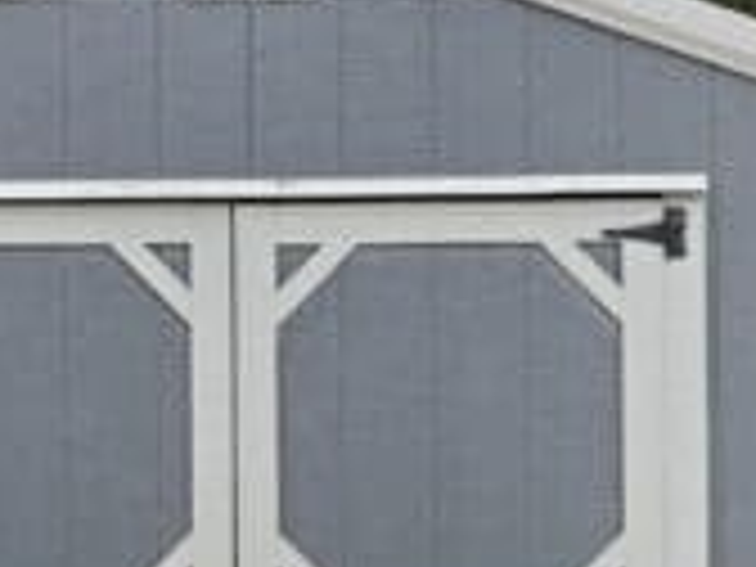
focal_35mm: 82
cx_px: 248
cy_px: 486
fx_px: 1791
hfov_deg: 23.7
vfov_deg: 17.8
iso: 80
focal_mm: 5.4
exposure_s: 1/1628
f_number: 1.8
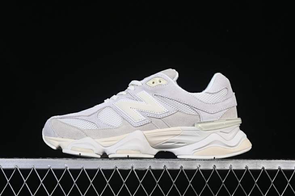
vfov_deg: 18.2
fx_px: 614
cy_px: 98
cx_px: 148
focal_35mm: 75
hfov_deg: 27.0
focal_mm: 50
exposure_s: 1/100
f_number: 8
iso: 160
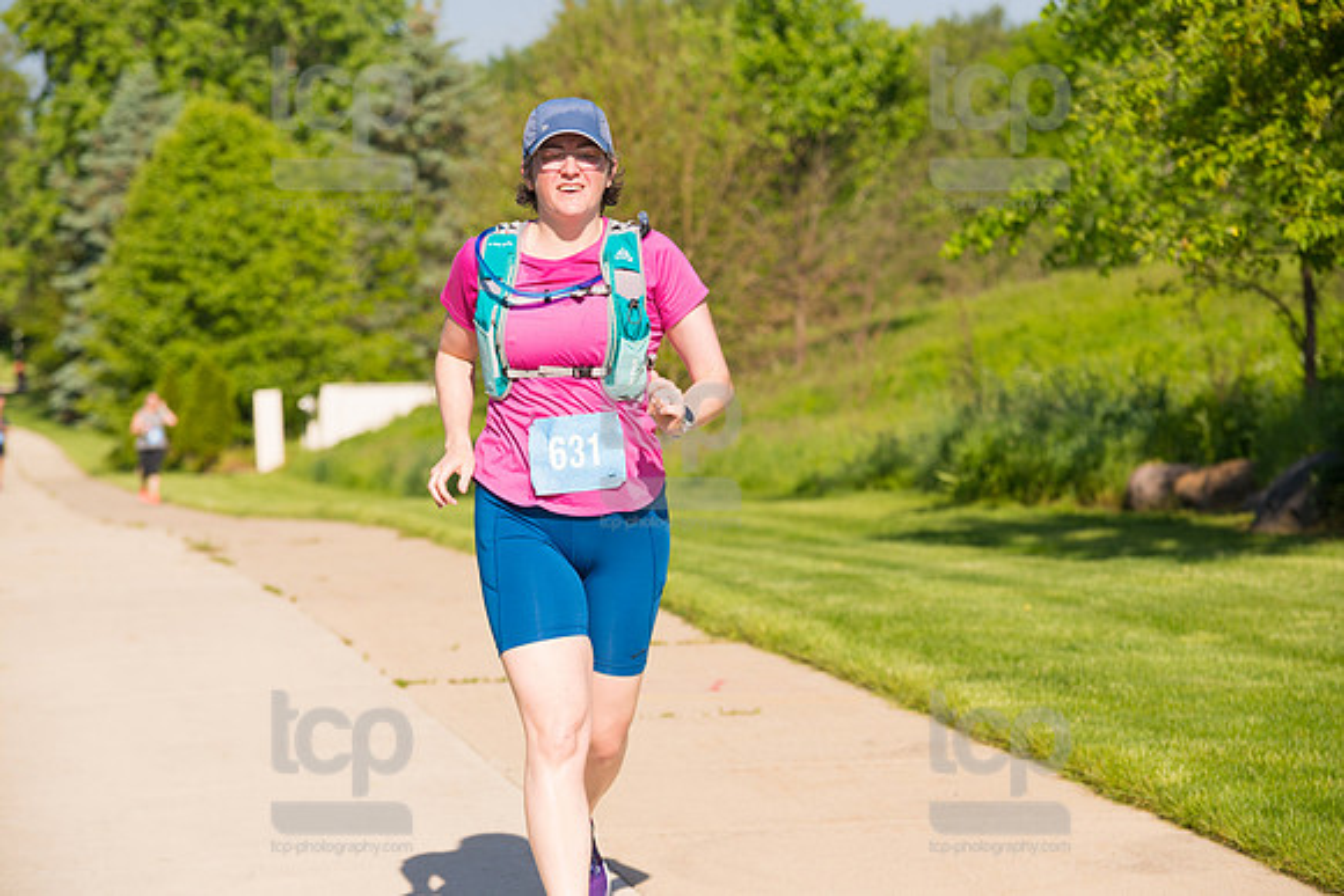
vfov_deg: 11.4
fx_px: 4481
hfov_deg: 17.1
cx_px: 672
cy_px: 448
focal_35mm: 120
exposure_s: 1/2000
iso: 400
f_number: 5.6
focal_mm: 120
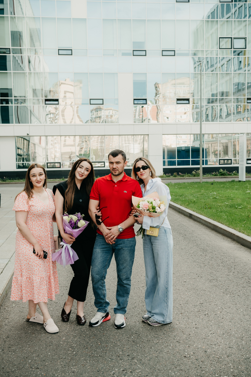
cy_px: 187
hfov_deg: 31.2
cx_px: 128
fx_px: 450
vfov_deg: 45.4
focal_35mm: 43
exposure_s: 1/320
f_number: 4.5
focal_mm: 42
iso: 125
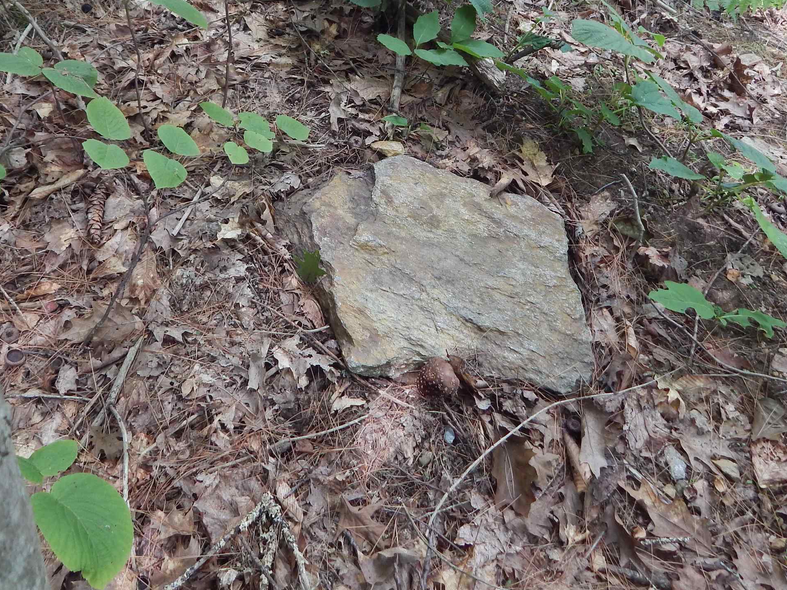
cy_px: 123
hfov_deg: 50.0
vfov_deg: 37.4
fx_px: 841
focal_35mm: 37
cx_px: 348
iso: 125
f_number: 3
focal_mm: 4
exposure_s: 1/50
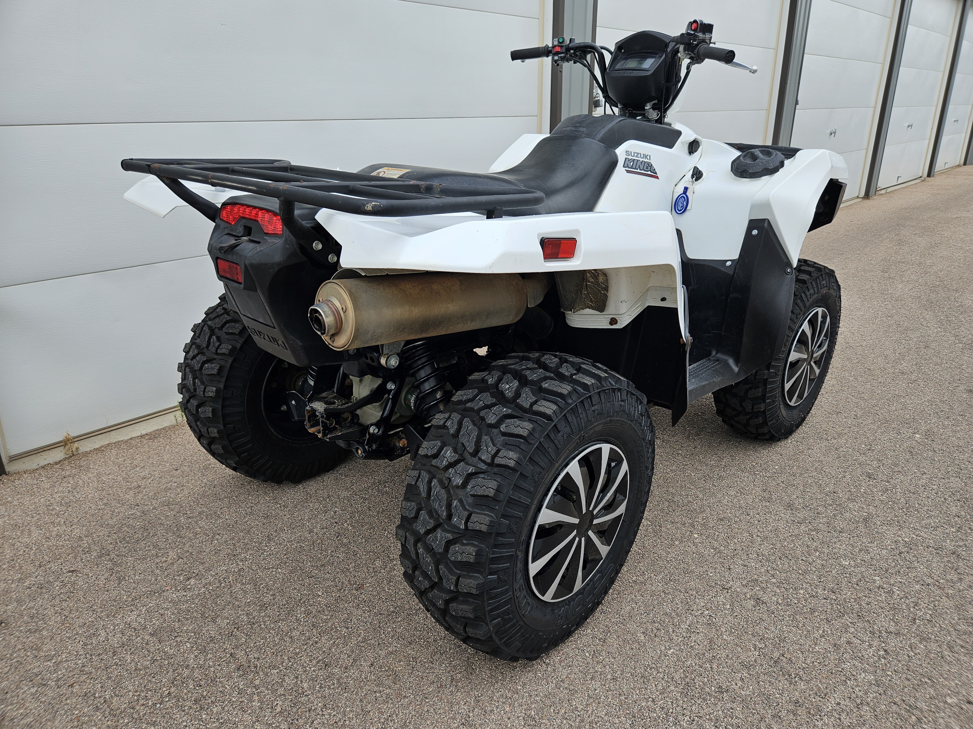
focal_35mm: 23
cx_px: 486
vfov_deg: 58.9
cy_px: 364
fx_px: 646
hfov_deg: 73.9
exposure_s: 1/914
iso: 25
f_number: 1.8
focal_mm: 5.4
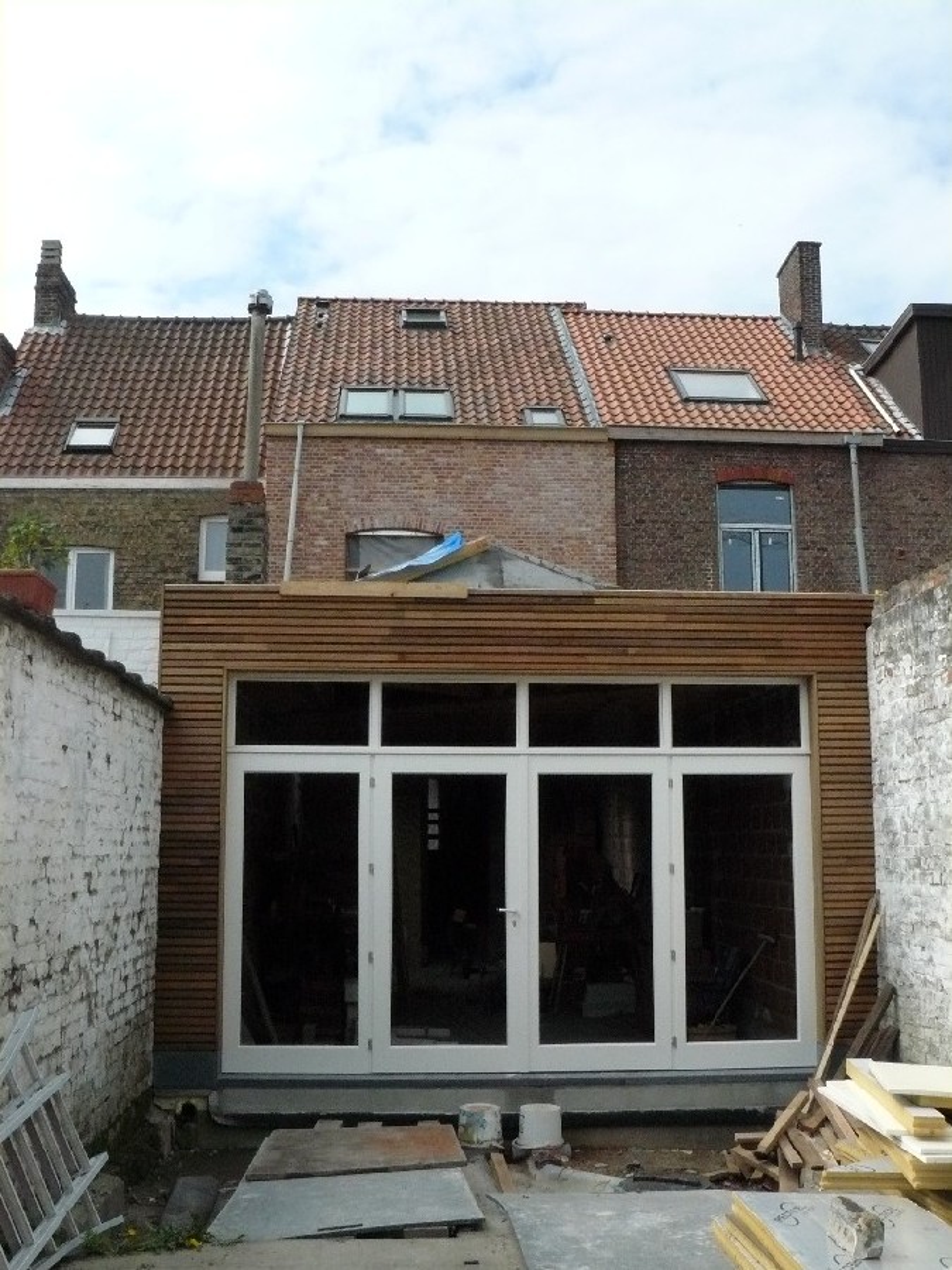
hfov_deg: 39.7
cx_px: 476
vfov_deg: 51.4
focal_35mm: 36
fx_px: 1320
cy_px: 635
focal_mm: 6
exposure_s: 1/640
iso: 400
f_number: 8
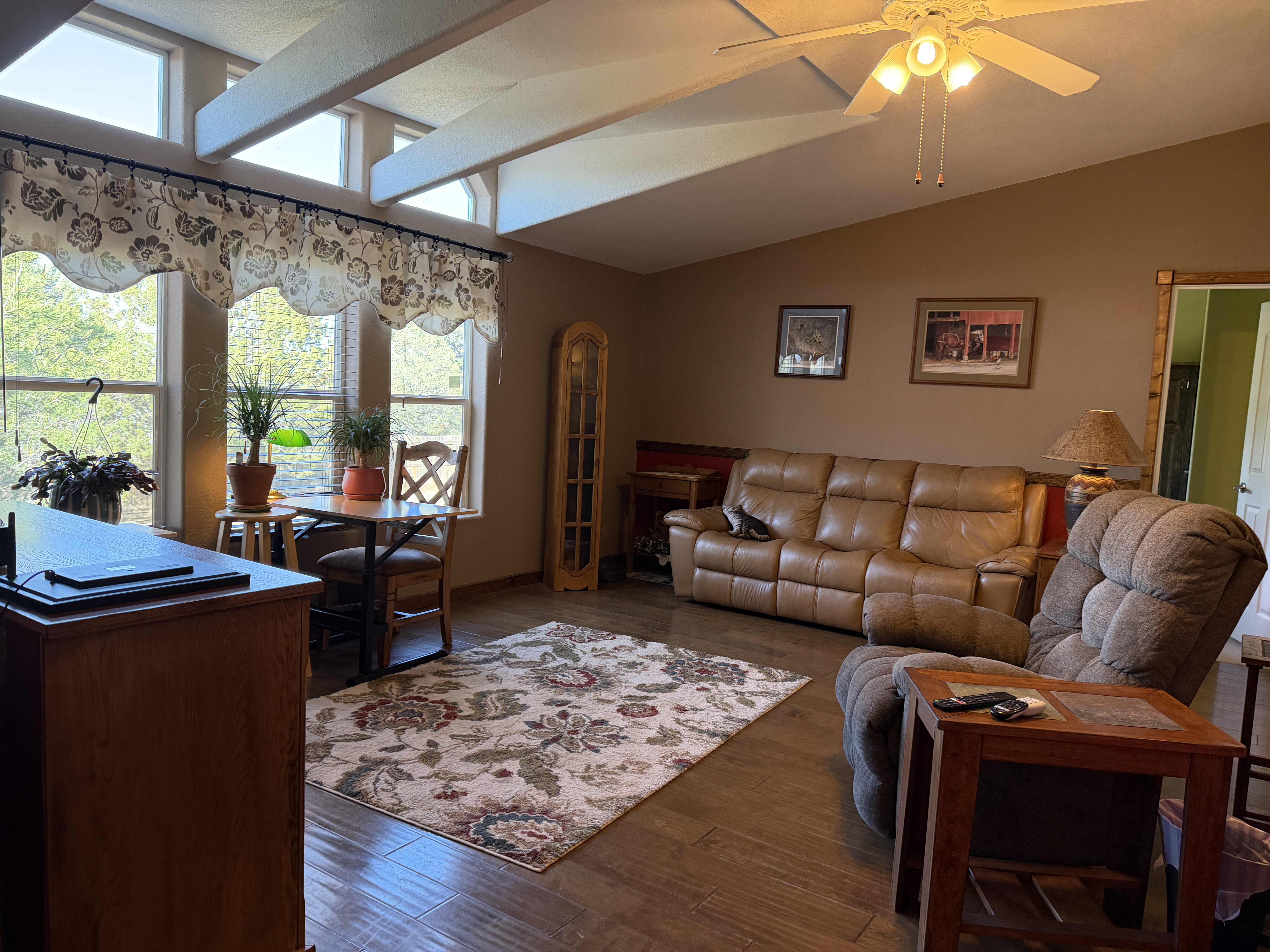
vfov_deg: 56.8
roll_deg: -2.8
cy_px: 476
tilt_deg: -4.6
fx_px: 881
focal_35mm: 24
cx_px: 635
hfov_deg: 71.6
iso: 400
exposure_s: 1/120
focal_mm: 6.76
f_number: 1.78
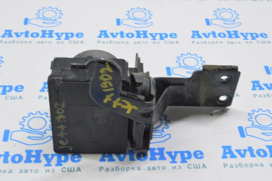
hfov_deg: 31.9
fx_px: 476
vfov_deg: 21.5
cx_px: 136
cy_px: 90
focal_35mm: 63
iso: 6400
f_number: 20
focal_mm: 42
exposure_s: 1/20
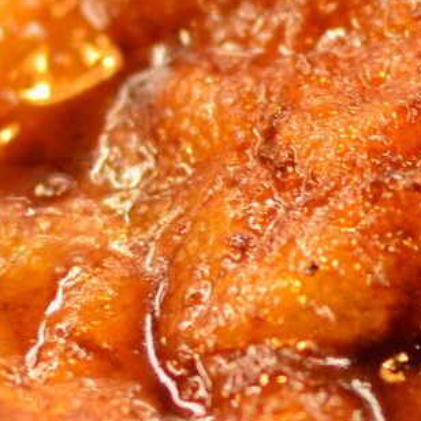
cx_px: 361
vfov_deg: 4.7
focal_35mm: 371
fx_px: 5098
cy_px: 249
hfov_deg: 4.7
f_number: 3.2
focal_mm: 35
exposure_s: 1/30
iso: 200
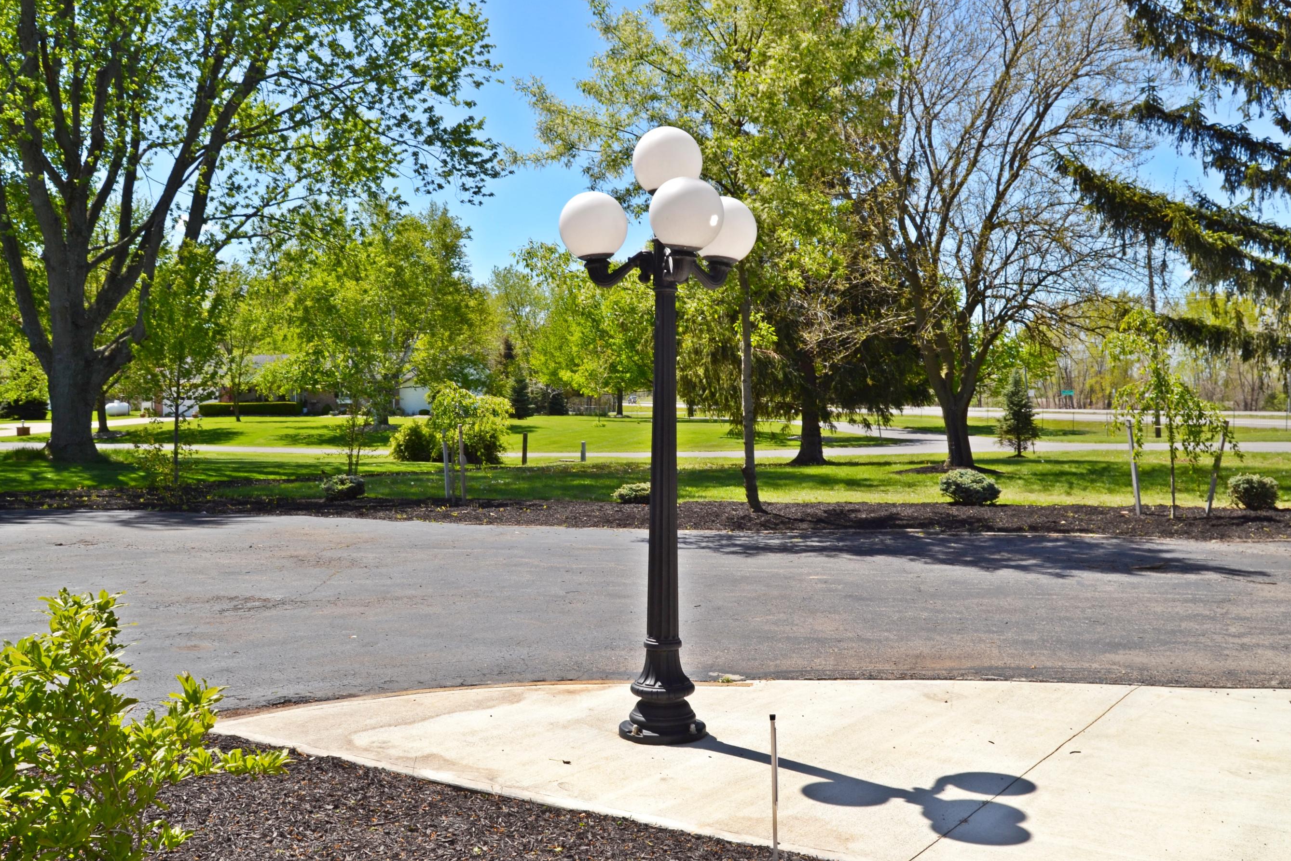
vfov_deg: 35.9
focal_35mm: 37
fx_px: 1327
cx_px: 669
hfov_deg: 51.9
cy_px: 442
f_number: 9
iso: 100
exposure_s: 1/200
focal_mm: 22
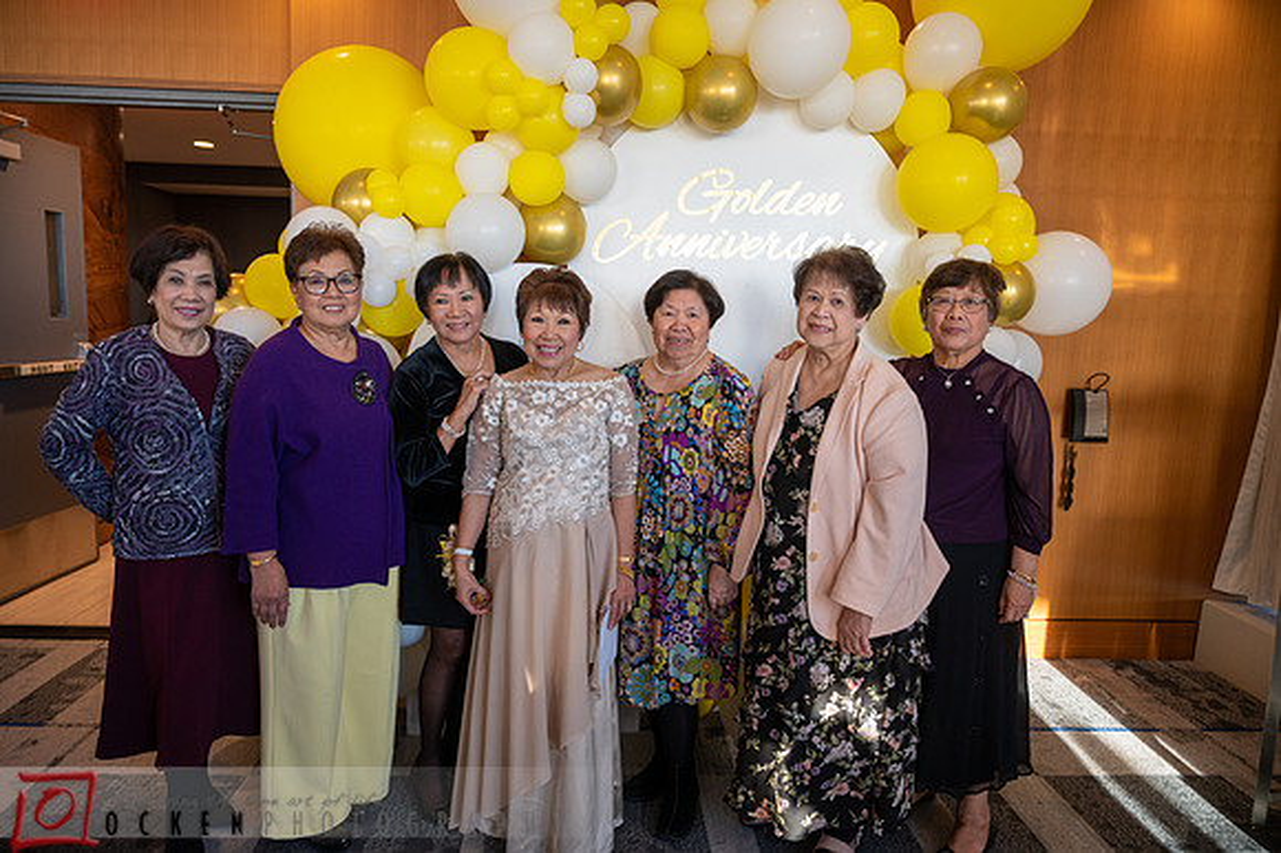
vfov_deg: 53.1
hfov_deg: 73.8
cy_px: 426
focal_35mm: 24
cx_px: 640
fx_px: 853
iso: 1000
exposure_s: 1/100
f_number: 4
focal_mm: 24
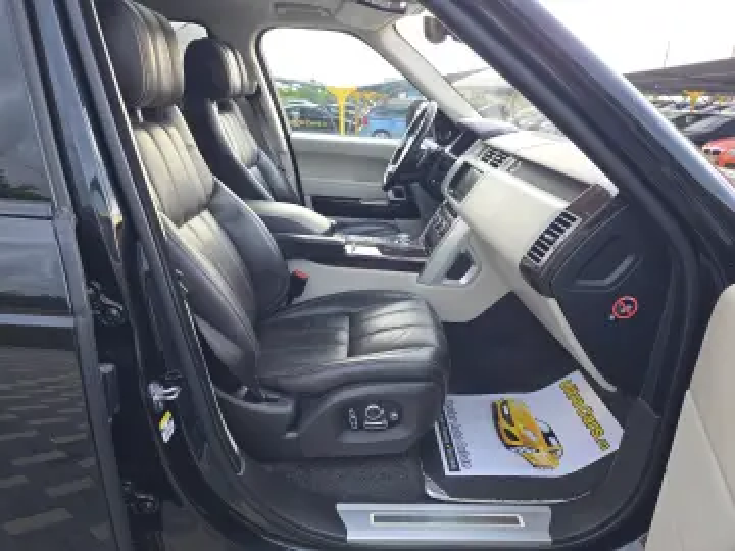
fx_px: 488
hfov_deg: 73.9
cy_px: 276
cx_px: 368
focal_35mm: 23
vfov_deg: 58.9
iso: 200
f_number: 1.7
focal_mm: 6.25
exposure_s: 1/180
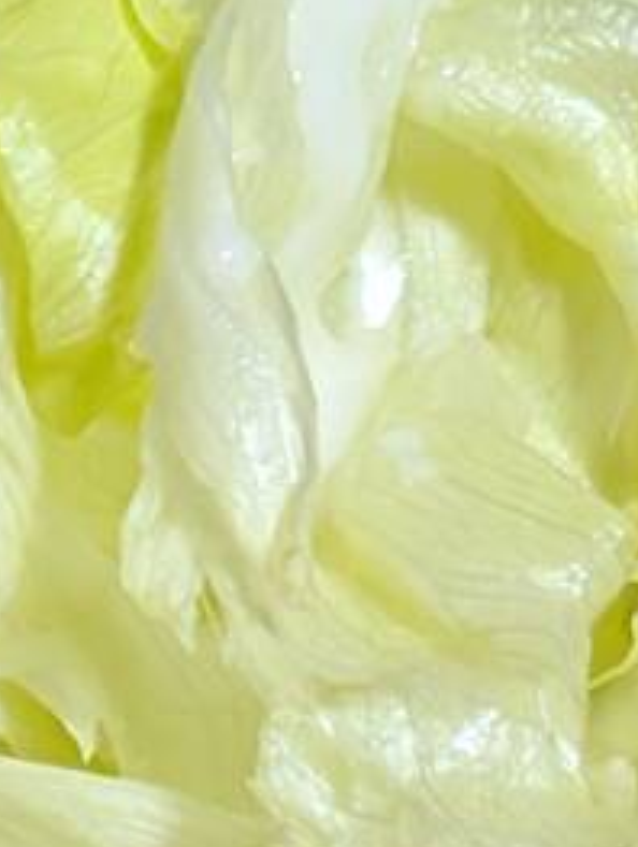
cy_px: 2055
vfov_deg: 11.2
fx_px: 3579
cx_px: -920
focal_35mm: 146
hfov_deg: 9.1
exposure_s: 1/150
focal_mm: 6.9
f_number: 1.68
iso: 1052
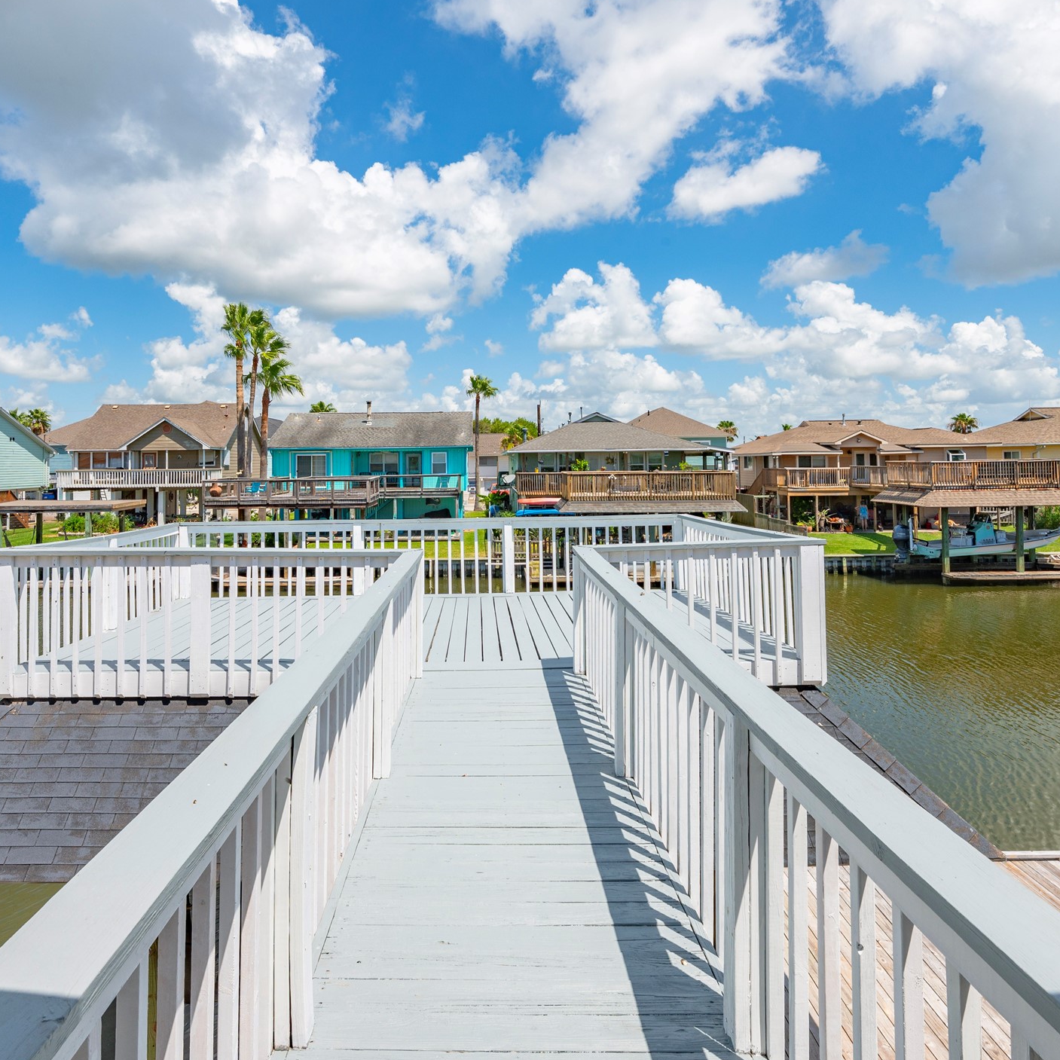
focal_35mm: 21
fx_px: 728
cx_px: 487
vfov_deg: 72.1
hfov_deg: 72.0
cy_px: 523
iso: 125
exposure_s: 1/320
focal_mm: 16
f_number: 13
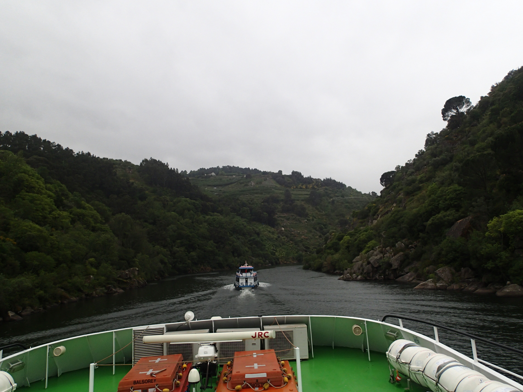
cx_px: 260
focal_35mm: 26
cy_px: 193
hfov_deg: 67.3
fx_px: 393
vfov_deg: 53.1
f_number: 2.8
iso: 100
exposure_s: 1/800
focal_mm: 4.5
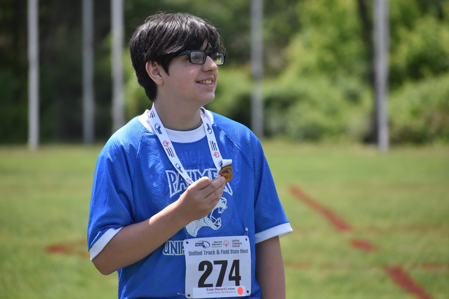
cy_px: 150
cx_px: 224
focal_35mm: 315
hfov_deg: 6.5
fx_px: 3928
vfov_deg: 4.4
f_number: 5.6
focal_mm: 210
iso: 1250
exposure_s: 1/4000
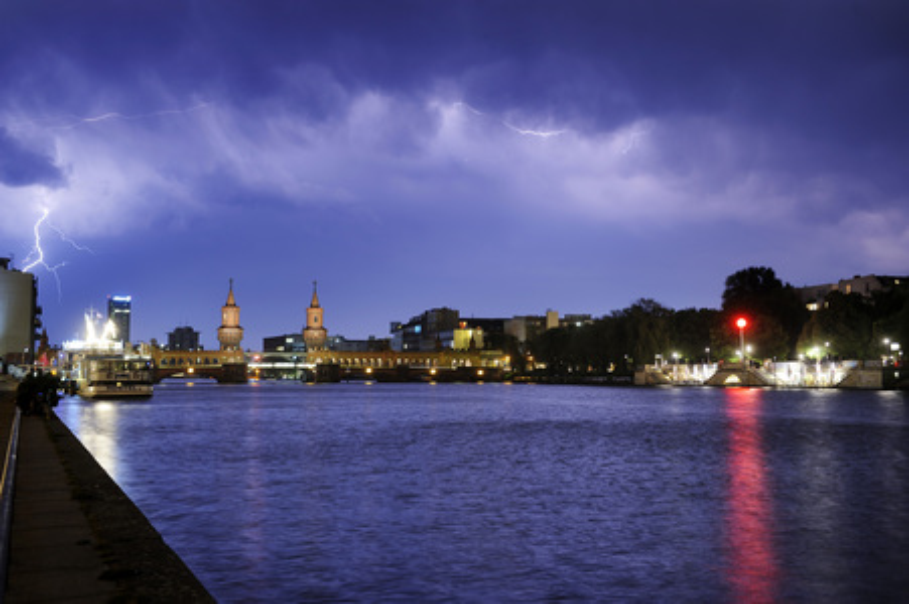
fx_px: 908
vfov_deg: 36.8
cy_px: 302
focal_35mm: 36
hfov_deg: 53.2
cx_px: 454
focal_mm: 36
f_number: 3.2
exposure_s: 8
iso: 200
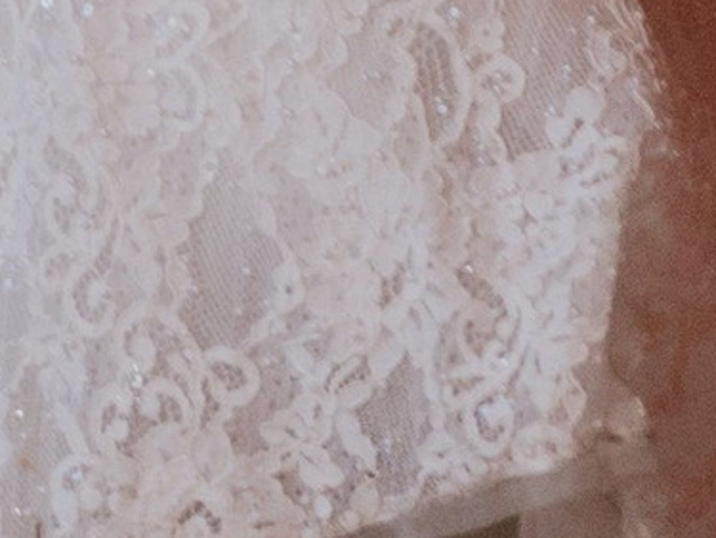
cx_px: -1205
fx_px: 17329
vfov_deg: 1.7
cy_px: -2087
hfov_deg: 2.3
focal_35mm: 837
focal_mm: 85
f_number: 2
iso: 1600
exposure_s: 1/160
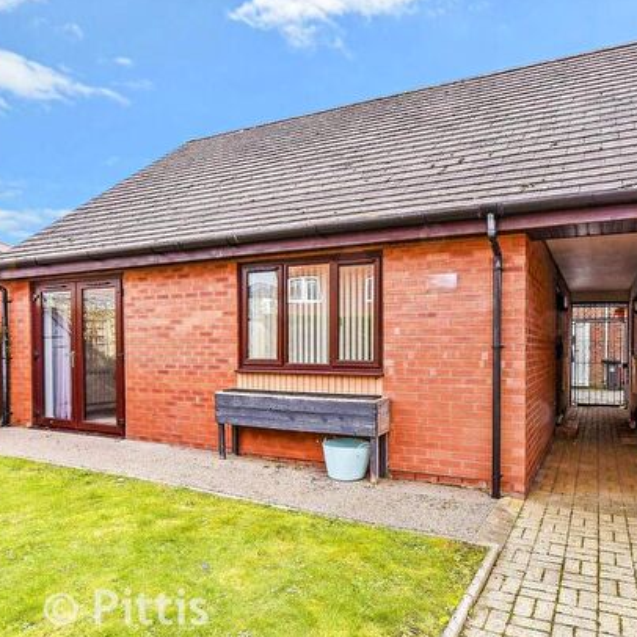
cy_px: 357
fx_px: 458
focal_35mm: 22
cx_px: 400
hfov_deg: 68.5
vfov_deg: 69.4
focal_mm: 10
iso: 160
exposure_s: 1/60
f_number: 8
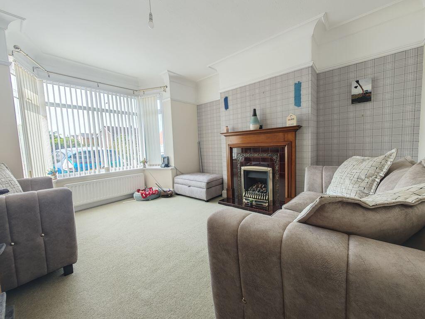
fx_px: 147
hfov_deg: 110.5
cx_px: 212
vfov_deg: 94.5
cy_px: 160
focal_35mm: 12
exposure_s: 1/73.5
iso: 100
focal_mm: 2.03
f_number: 1.8
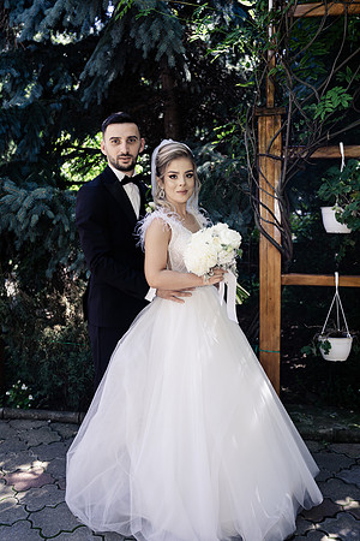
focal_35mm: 31
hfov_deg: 42.3
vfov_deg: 60.3
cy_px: 270
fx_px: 465
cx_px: 180
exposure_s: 1/125
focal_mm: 31
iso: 100
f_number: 2.8
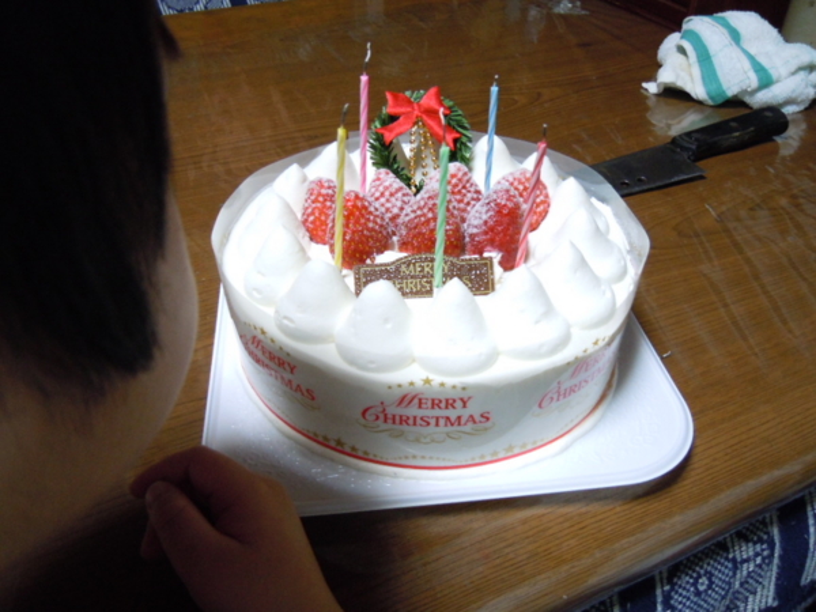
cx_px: 408
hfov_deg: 60.0
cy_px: 306
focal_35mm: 30
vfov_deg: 46.8
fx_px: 707
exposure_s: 1/20
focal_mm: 5.4
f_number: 3.5
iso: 400
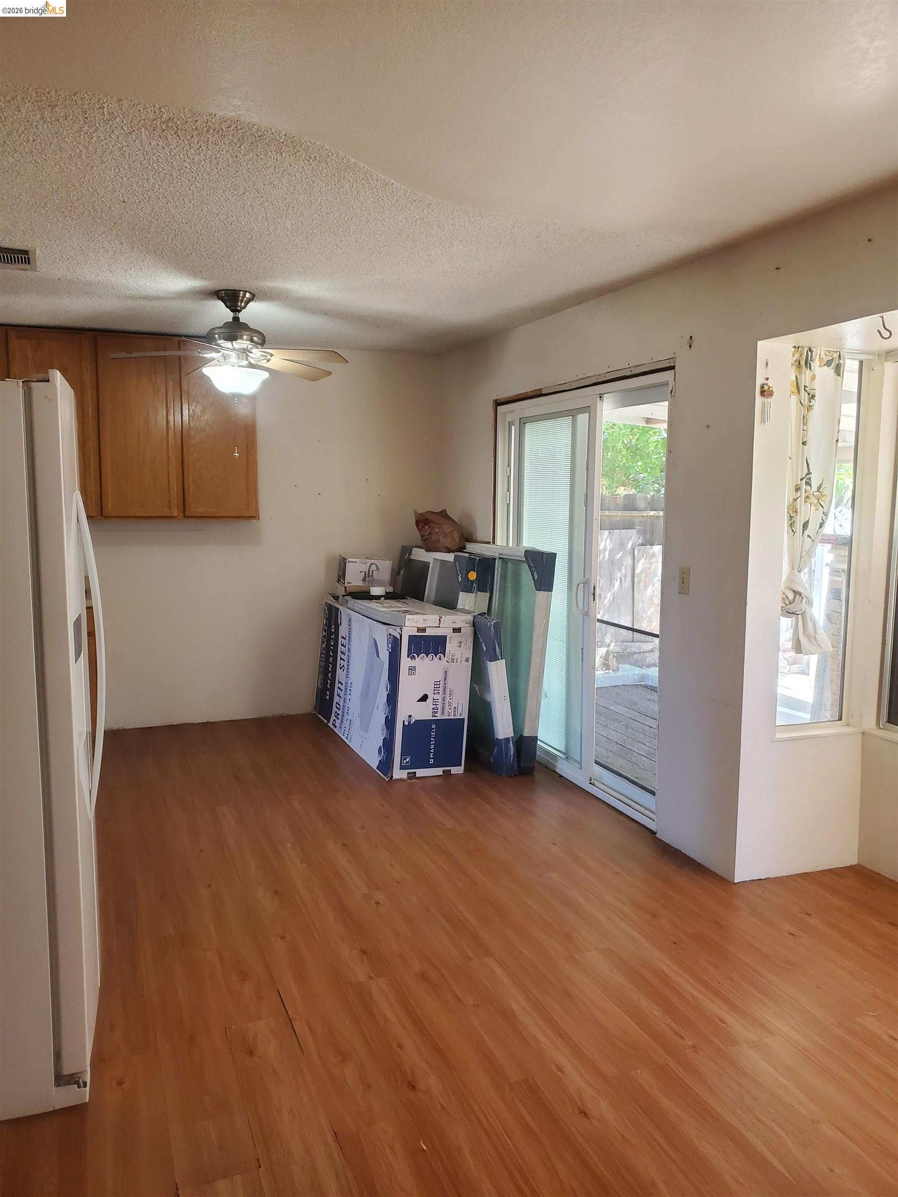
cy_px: 598
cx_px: 449
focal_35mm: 26
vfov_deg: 67.3
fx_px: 899
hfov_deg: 53.1
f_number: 2.4
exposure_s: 1/120
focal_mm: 4.3
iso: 250
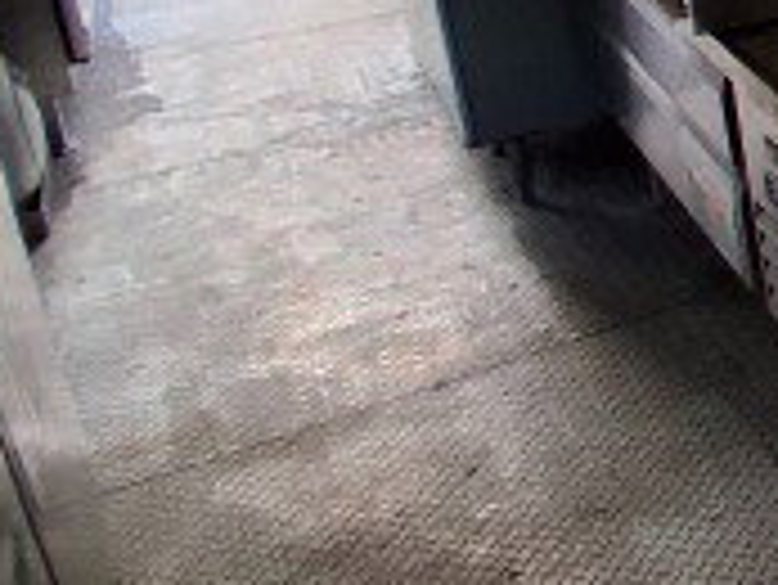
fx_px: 1349
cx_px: 1349
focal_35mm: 60
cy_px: -27
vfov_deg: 23.2
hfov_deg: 22.1
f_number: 2.2
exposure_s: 1/40
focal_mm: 1.4
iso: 160
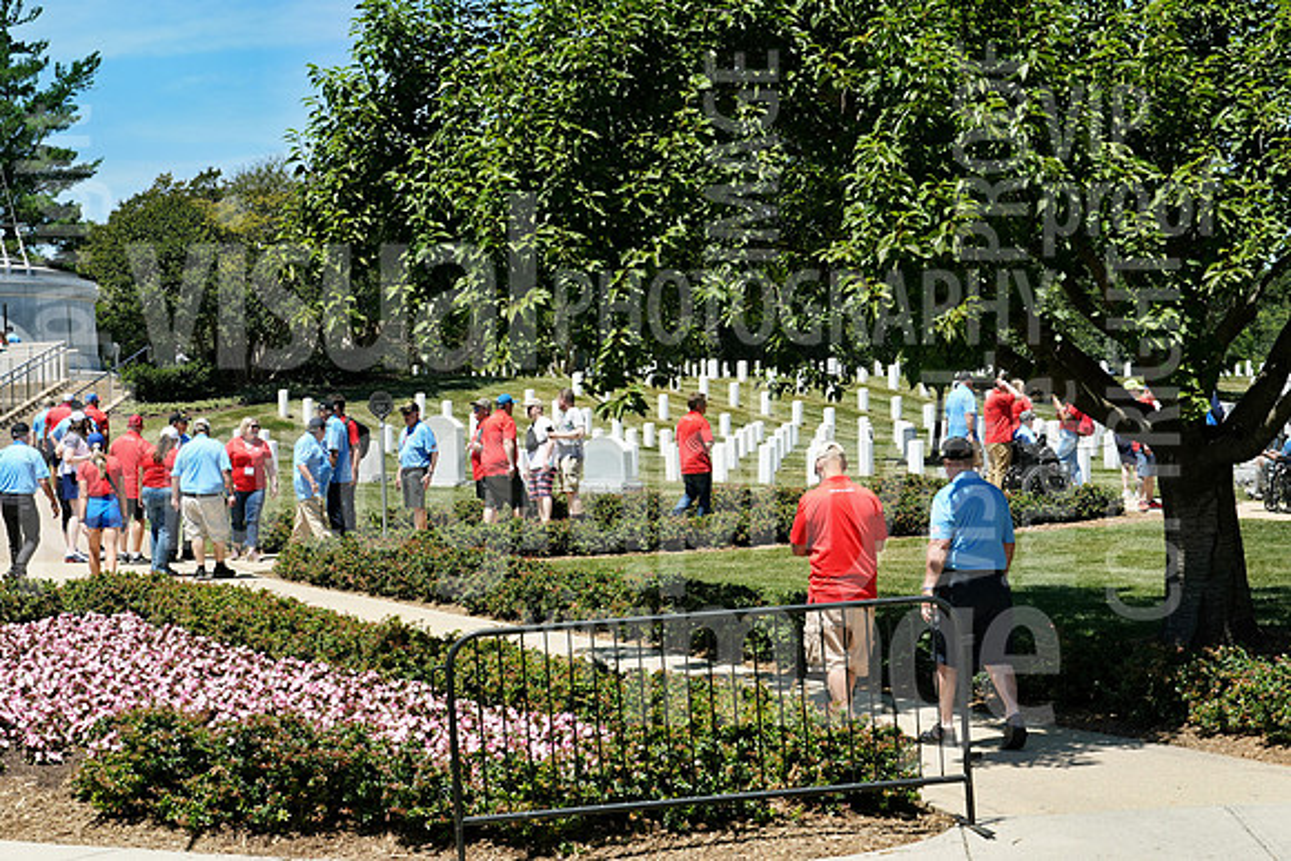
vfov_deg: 16.0
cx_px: 646
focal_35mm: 86
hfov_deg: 23.8
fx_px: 3067
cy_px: 430
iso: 200
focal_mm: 57
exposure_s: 1/250
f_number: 9
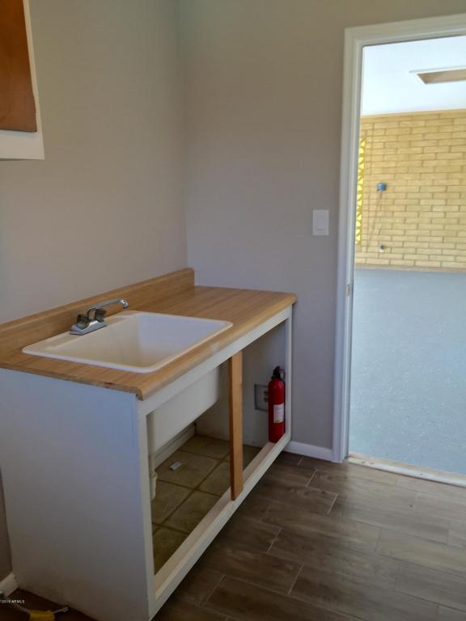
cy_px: 310
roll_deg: +1.4
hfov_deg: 48.2
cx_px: 233
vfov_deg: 61.7
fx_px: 521
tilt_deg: -15.5
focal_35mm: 29
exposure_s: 1/40
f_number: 2.2
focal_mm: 4.15
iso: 32
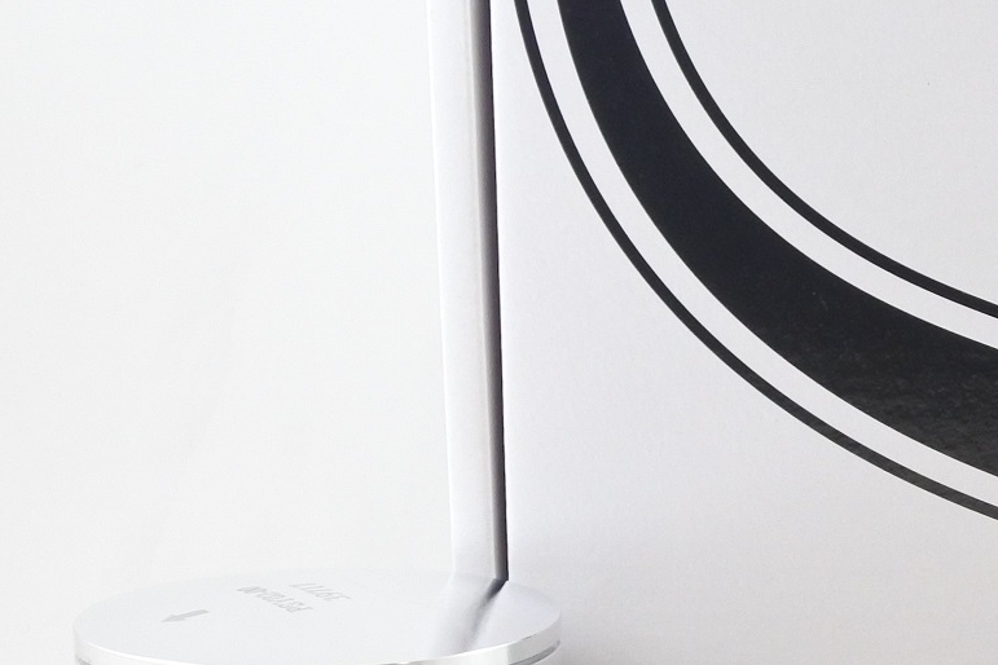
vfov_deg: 12.1
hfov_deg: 17.8
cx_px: 986
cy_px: 680
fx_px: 3105
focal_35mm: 112
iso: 720
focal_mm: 16.8
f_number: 4.5
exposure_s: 1/125
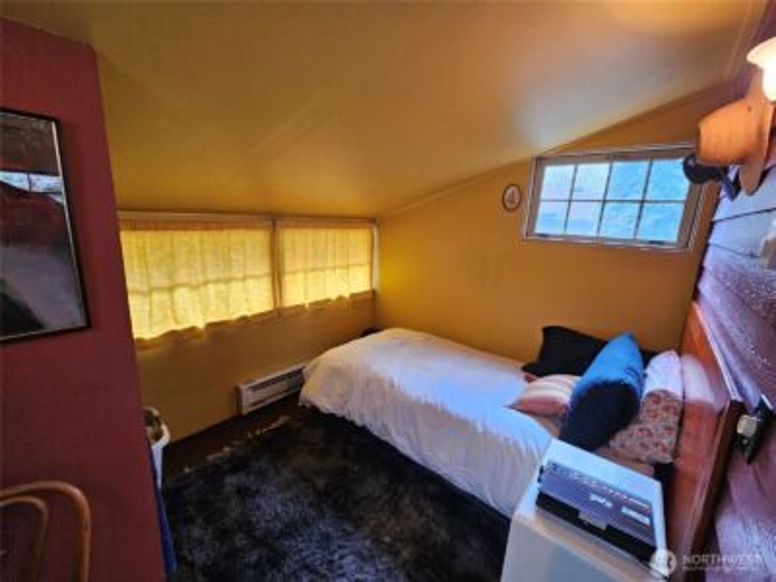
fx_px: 291
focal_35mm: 13
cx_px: 388
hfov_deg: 106.2
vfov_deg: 89.9
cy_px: 291
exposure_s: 1/40
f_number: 2.2
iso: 400
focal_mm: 2.2
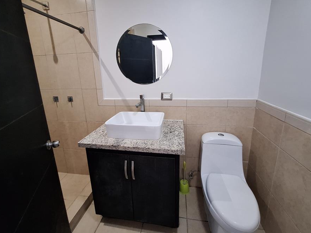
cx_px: 153
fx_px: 135
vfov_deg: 81.5
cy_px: 105
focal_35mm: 15
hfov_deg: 98.1
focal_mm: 1.74
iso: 500
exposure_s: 1/20
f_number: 2.2
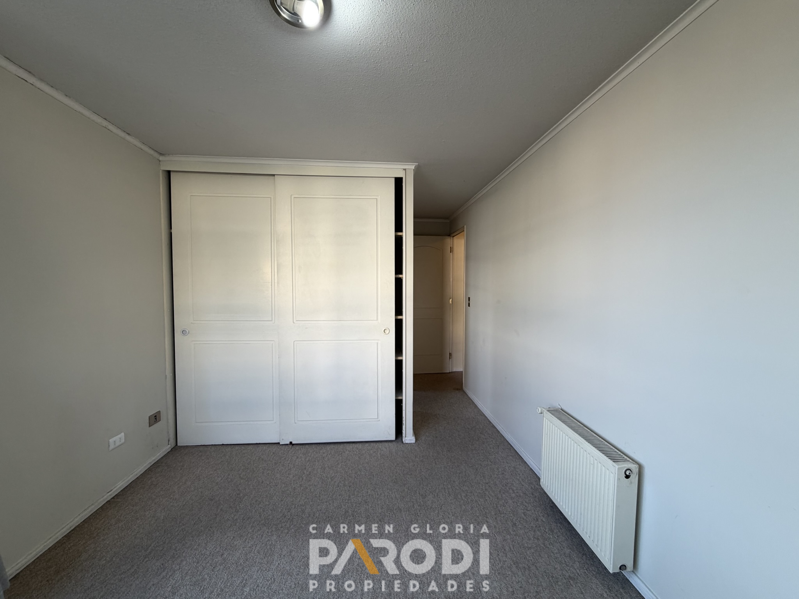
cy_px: 300
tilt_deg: -2.5
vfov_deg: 85.7
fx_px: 323
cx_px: 400
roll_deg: +0.2
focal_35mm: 14
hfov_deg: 102.1
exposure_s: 1/100
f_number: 2.2
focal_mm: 2.22
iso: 80
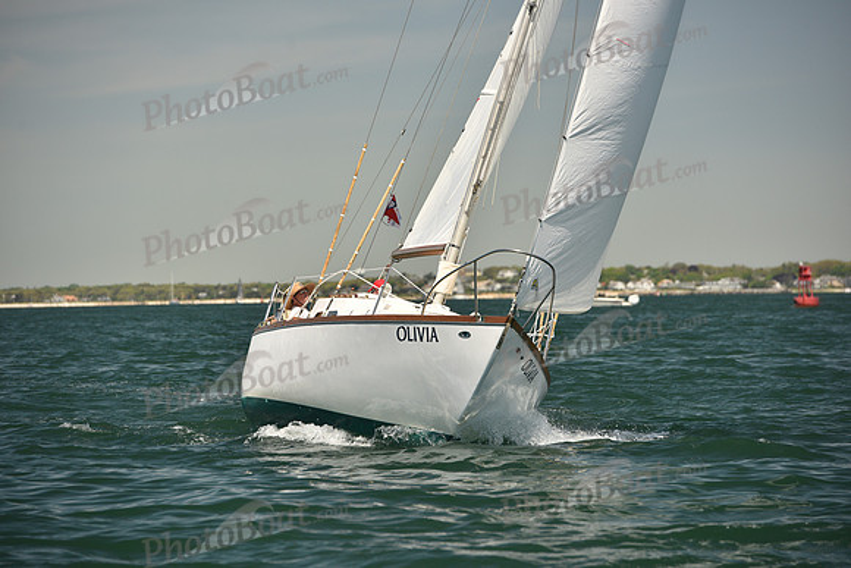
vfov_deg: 7.2
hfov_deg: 10.8
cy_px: 284
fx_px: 4492
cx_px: 426
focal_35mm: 190
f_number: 5.6
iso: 250
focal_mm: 190
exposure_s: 1/800
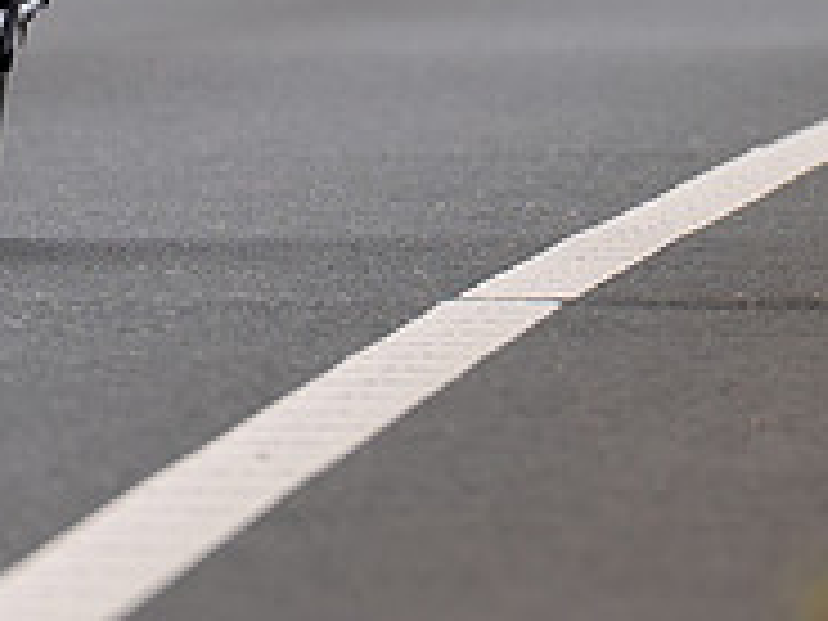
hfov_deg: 1.5
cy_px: 396
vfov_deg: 1.2
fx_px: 30808
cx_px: -52
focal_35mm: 1288
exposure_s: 1/800
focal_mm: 200
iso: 100
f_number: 3.5
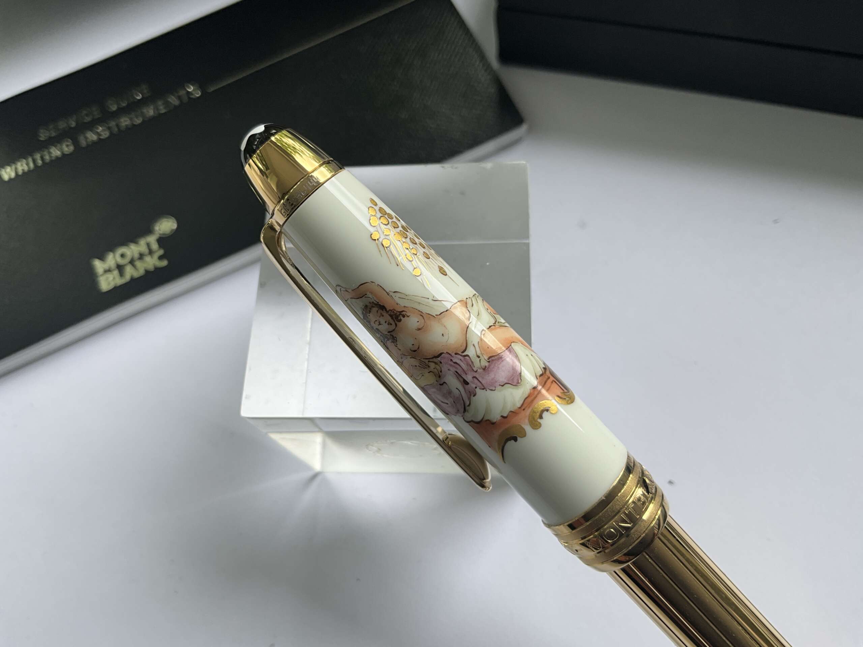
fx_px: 723
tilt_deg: -67.6
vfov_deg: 48.2
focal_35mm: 29
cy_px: 324
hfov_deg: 61.7
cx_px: 432
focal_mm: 3
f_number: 1.8
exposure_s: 1/122
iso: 16
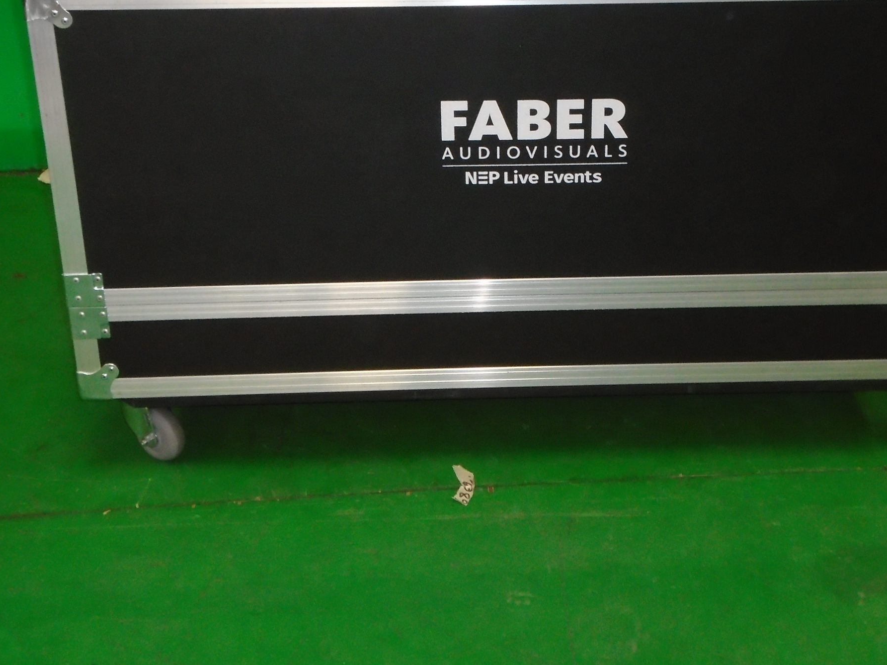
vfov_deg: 23.8
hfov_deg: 31.6
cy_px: 188
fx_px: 1563
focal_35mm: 61
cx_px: 539
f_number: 4.1
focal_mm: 7.4
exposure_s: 1/50
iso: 400
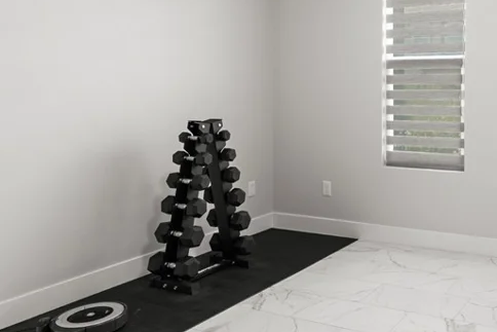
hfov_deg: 47.9
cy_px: 94
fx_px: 497
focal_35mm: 36
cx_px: 444
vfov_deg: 36.3
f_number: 8
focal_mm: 17
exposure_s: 1/8
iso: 400
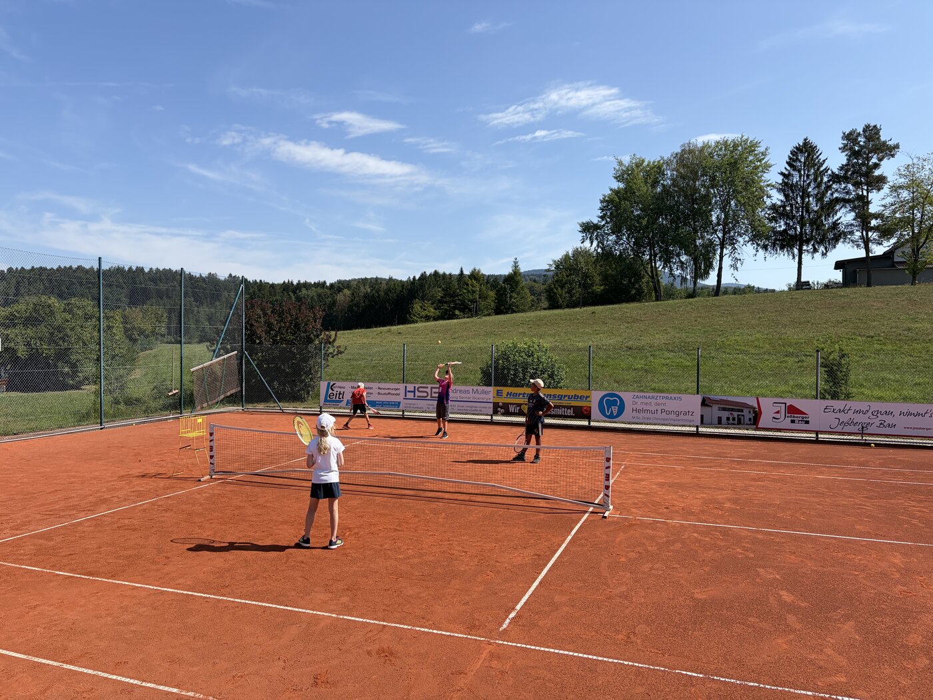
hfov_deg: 67.3
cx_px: 466
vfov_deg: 53.1
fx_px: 701
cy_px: 350
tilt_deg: +0.4
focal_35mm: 26
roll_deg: -0.2
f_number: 1.6
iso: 50
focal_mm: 5.96
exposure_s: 1/3125
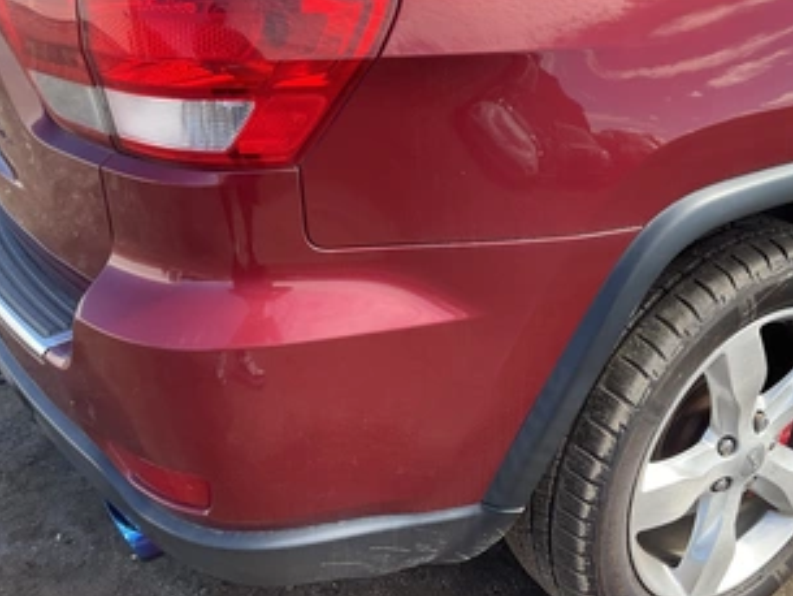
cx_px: 473
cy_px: 289
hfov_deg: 48.7
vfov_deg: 37.7
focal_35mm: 38
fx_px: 871
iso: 25
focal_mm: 3
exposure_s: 1/325
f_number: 1.8
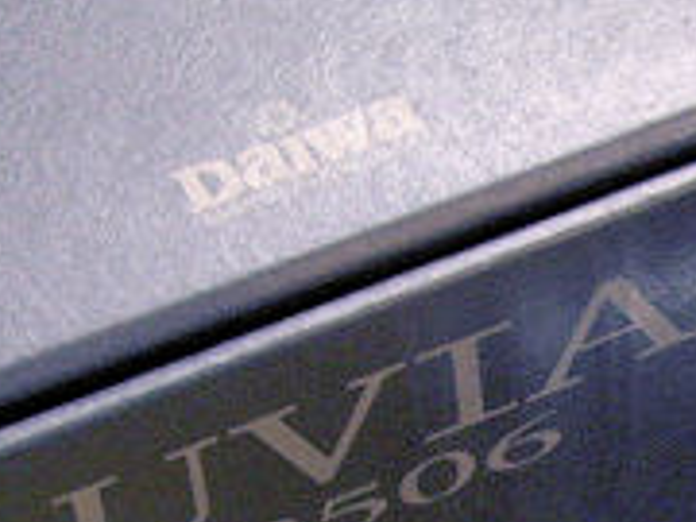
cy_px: 721
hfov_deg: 10.5
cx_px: 802
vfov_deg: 7.9
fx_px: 3720
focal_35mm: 185
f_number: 3.4
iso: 200
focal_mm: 11.5
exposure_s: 1/20
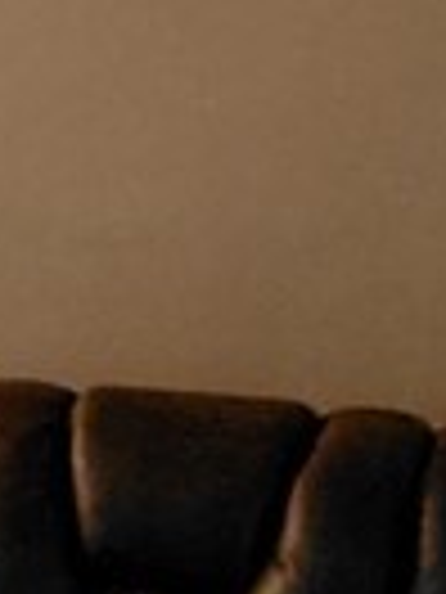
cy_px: 495
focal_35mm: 194
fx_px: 3333
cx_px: -1185
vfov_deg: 10.2
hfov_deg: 6.5
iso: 400
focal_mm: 4.69
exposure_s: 1/40
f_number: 1.8
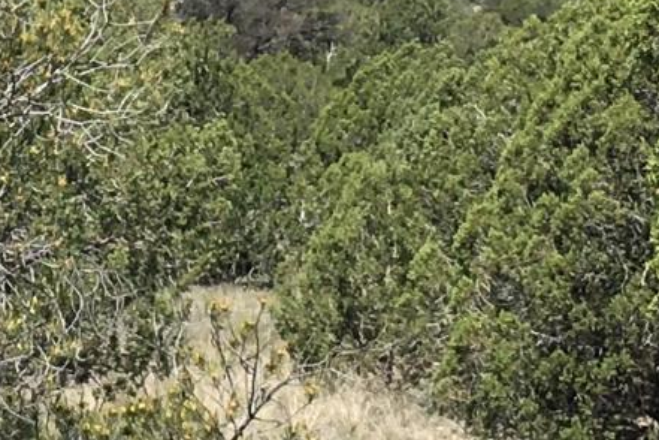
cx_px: -36
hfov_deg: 9.9
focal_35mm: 205
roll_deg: -2.9
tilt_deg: -0.3
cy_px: -30
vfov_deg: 6.7
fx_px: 3752
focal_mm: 4.15
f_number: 2.2
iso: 25
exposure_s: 1/1479
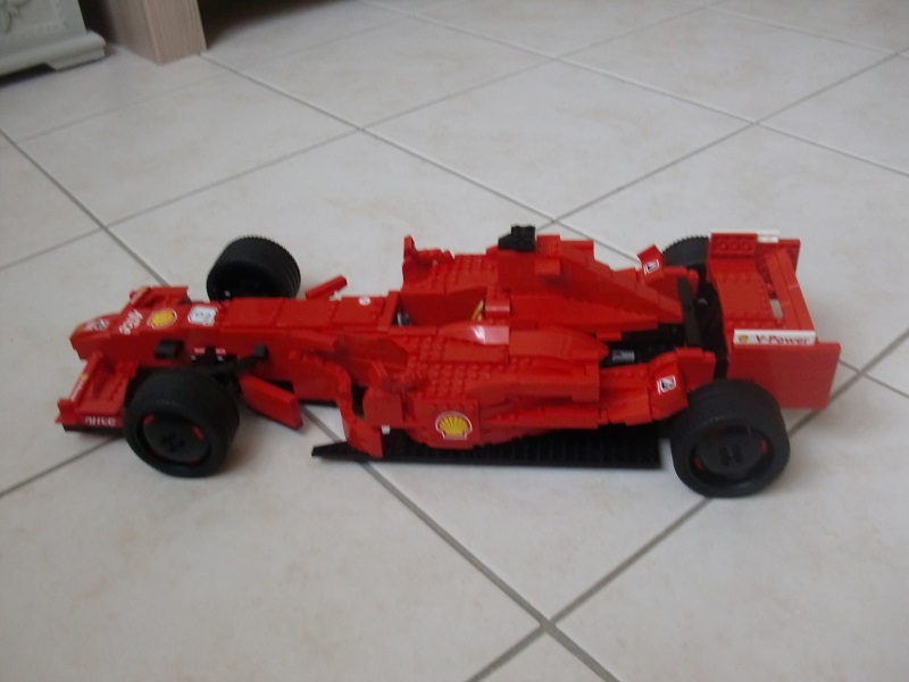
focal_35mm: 36
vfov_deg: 39.7
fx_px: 945
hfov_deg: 51.4
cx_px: 454
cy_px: 341
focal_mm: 6.3
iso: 400
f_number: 2.8
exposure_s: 1/60
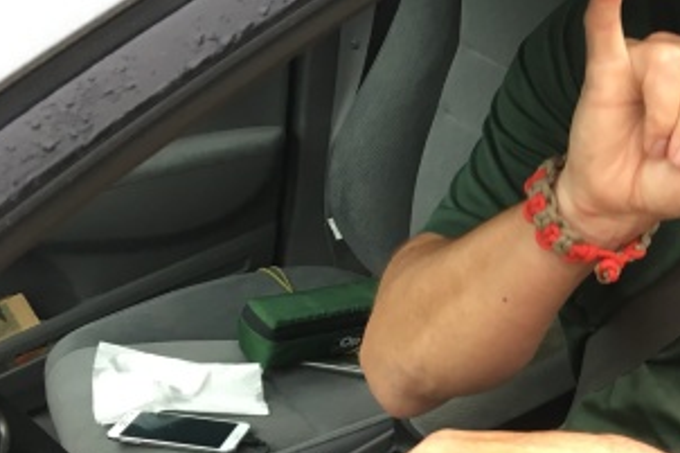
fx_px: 1208
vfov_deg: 21.2
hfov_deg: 29.2
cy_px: 214
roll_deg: +6.2
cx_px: 694
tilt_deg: -26.7
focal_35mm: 64
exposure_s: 1/30
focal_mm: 4.15
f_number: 2.2
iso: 50
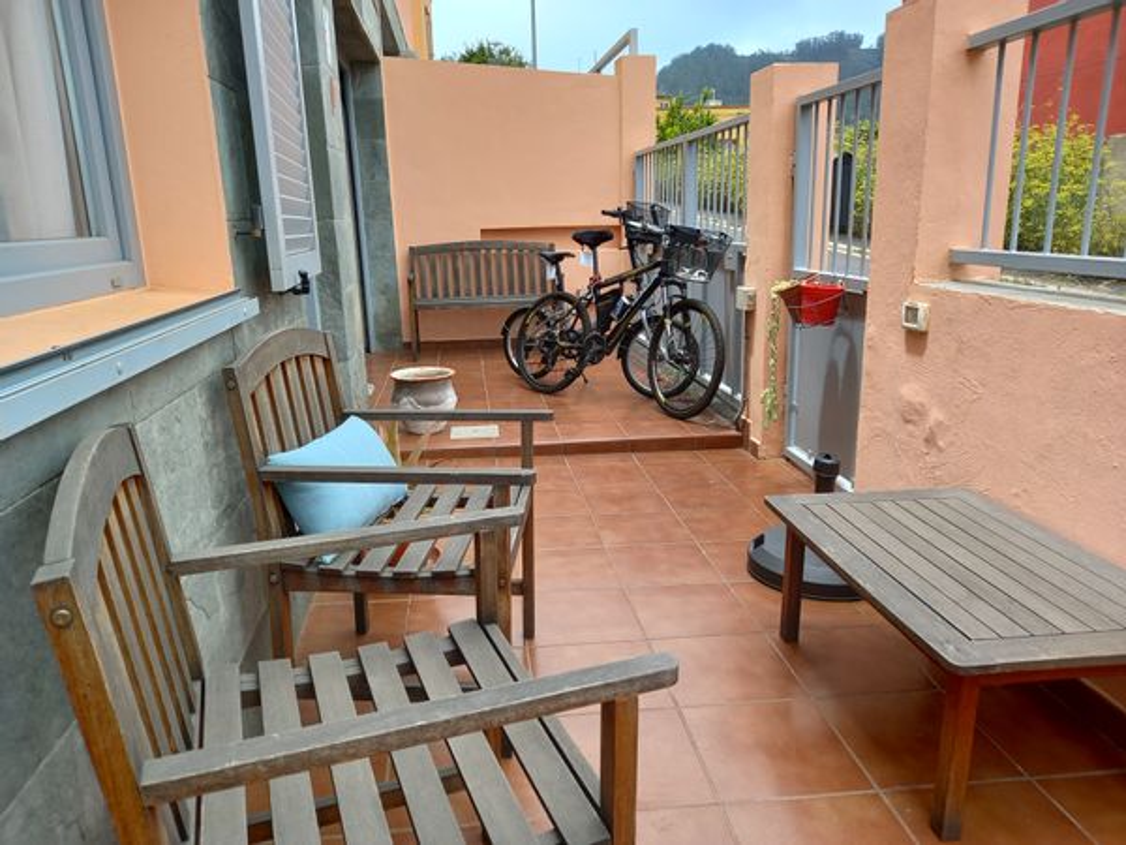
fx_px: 813
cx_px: 563
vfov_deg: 54.9
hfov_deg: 69.4
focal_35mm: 25
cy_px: 422
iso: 25
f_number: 2
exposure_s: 1/294
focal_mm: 4.6
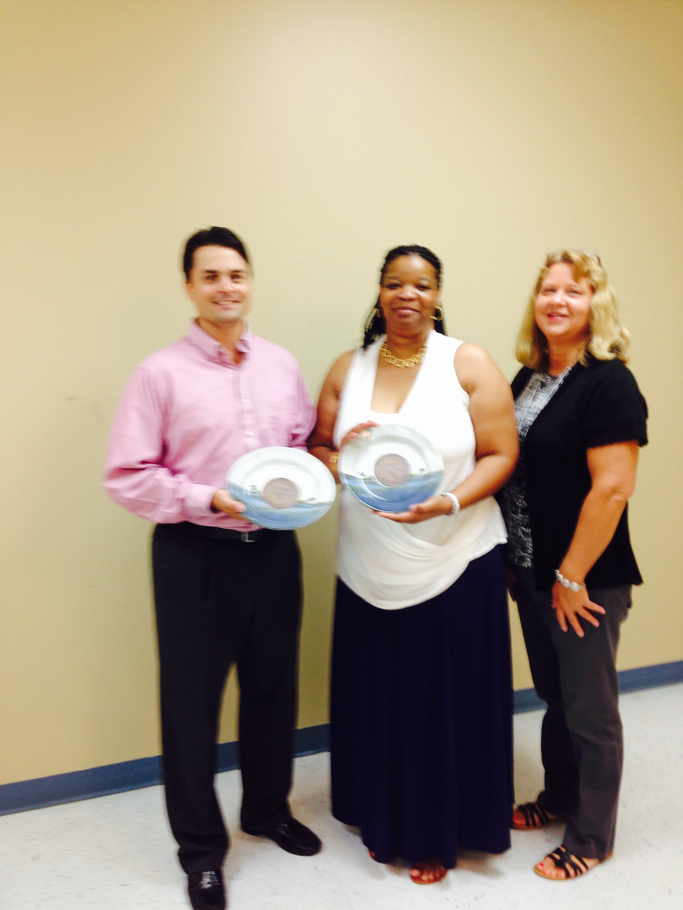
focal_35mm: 33
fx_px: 868
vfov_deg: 55.4
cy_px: 455
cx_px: 342
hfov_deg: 42.9
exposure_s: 1/20
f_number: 2.4
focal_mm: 4.12
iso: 64
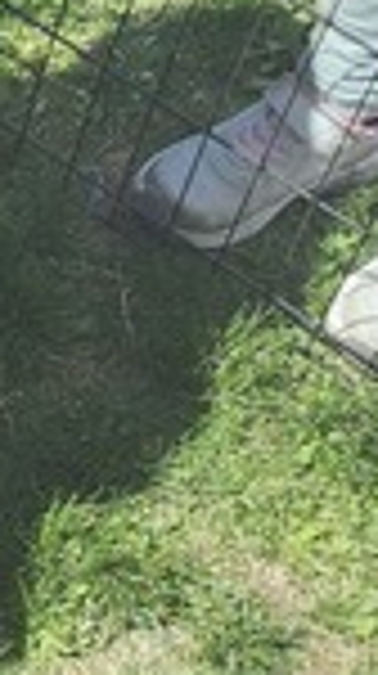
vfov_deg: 12.6
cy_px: 508
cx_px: -940
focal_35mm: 171
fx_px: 3057
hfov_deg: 6.2
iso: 25
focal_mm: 5.54
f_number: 1.8
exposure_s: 1/970
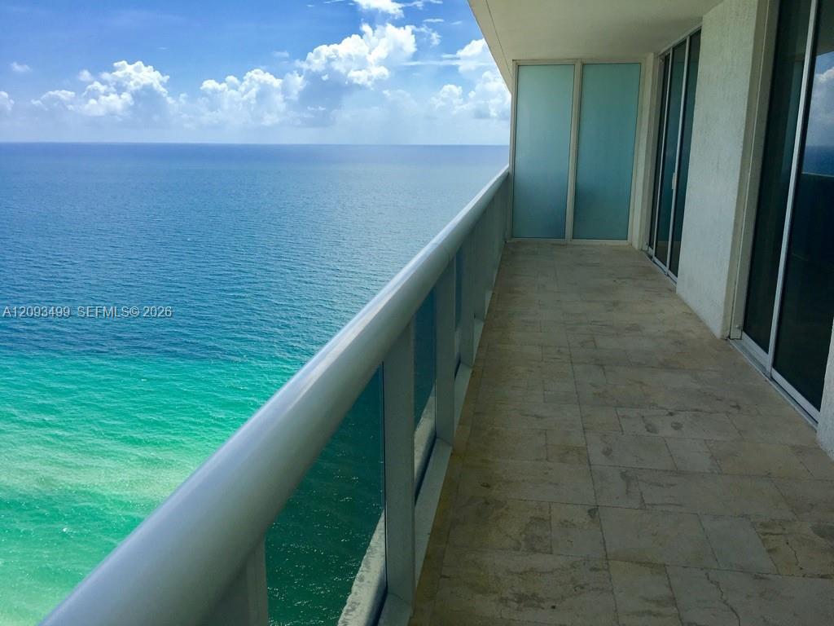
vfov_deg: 48.2
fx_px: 699
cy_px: 313
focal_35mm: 29
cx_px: 417
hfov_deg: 61.7
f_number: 2.2
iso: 25
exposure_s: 1/1748
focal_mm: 4.15
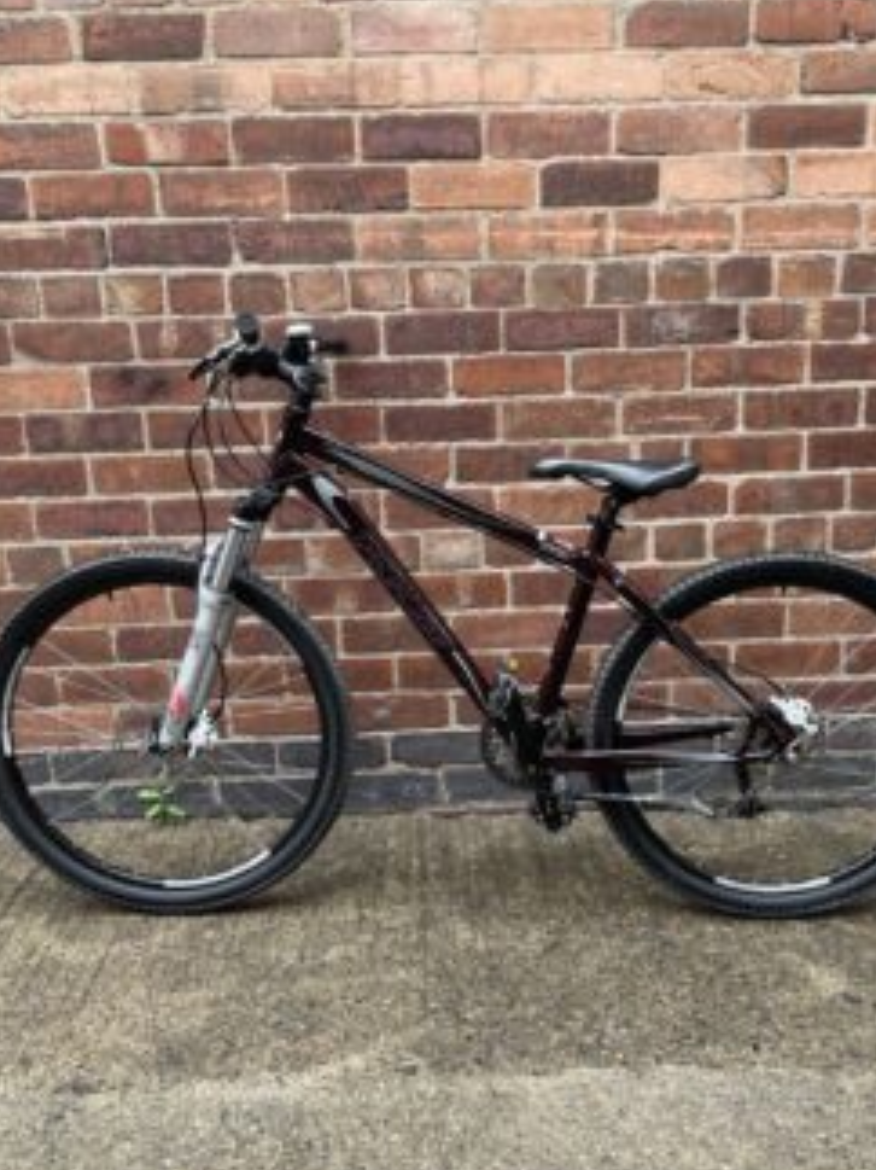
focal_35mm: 29
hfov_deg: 48.2
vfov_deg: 61.7
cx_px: 474
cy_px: 601
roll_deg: +2.3
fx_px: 979
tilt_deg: -13.9
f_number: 1.6
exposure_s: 1/256
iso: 32
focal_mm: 4.2
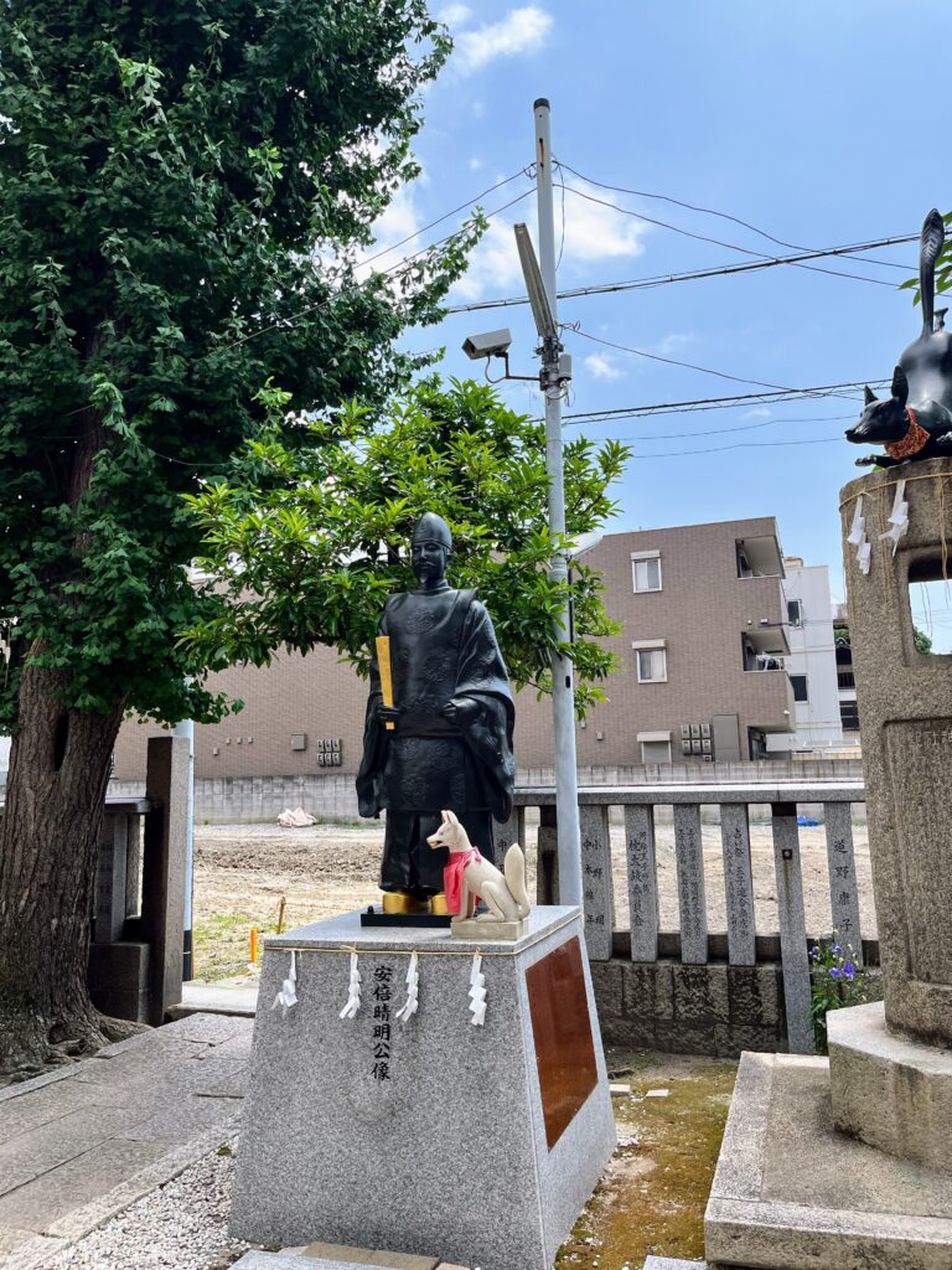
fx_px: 953
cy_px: 635
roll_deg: +1.2
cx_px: 476
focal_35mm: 26
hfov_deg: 53.1
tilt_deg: +8.6
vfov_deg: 67.3
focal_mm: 5.1
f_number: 1.6
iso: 50
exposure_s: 1/2137
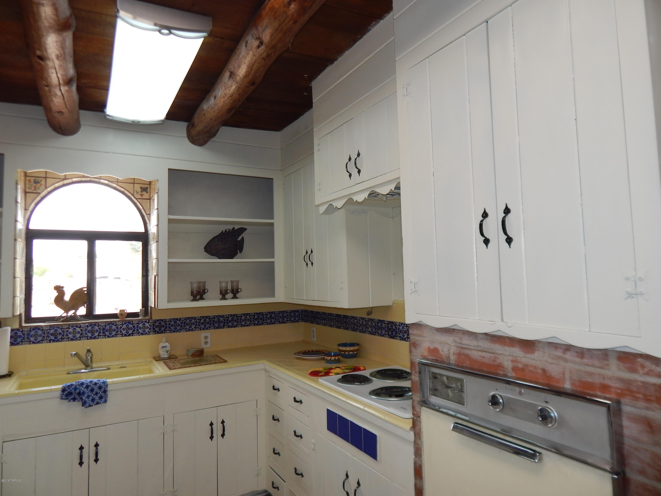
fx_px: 439
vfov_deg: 58.9
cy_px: 248
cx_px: 330
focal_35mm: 23
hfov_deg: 73.9
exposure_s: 1/100
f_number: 3
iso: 125
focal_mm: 4
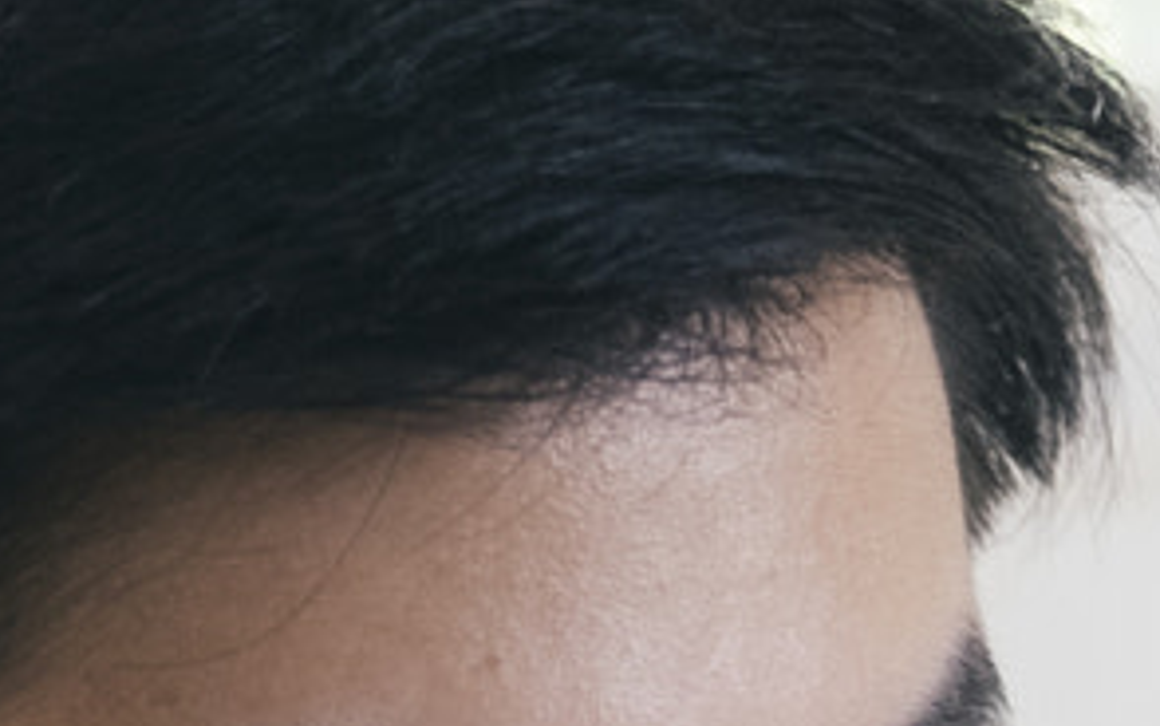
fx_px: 11891
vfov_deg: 3.5
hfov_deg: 5.5
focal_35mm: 376
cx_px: -1247
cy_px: 1079
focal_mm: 35
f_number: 2
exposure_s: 1/125
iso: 320
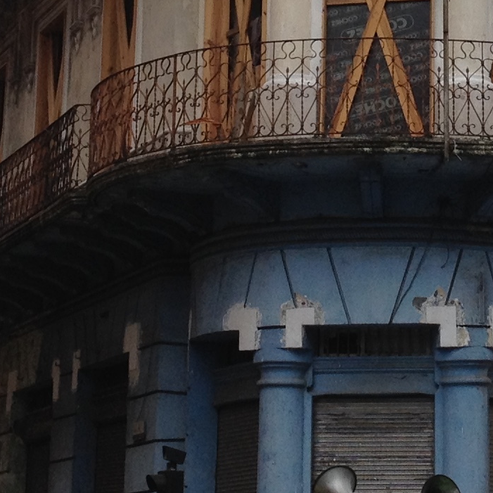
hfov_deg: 12.1
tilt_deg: +13.3
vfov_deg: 12.0
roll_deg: -0.2
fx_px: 2320
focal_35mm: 144
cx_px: 429
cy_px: -18
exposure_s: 1/1623
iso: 50
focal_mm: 4.28
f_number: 2.4
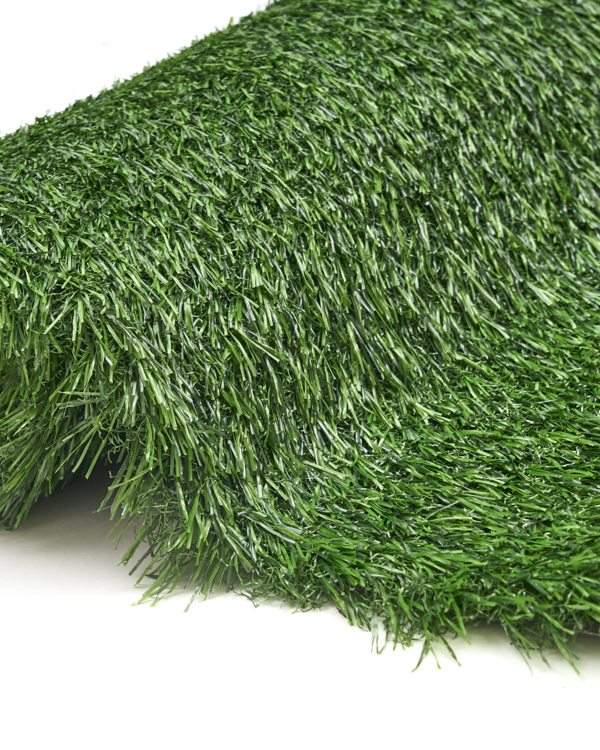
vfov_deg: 18.8
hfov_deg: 15.1
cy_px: 375
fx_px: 2264
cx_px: 312
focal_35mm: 102
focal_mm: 70
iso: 320
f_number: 9
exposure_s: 1/200
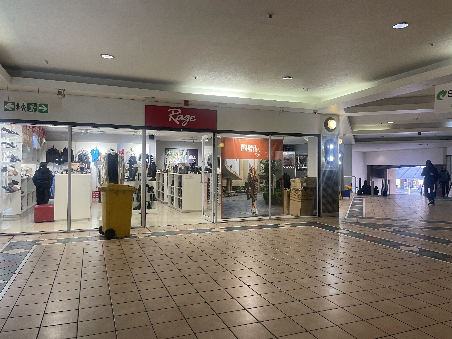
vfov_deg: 53.1
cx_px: 226
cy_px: 170
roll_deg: -0.6
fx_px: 339
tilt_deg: -0.2
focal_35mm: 26
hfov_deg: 67.3
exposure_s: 1/50
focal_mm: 4.2
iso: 80
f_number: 1.6
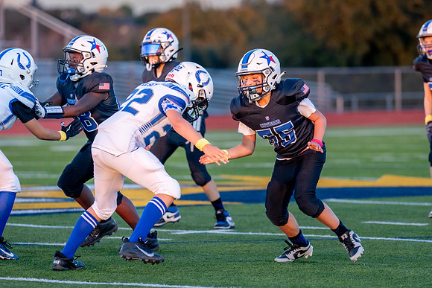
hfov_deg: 6.6
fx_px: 3743
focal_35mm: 312
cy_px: 150
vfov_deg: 4.4
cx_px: 255
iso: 1000
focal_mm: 200
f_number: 2.8
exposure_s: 1/1250
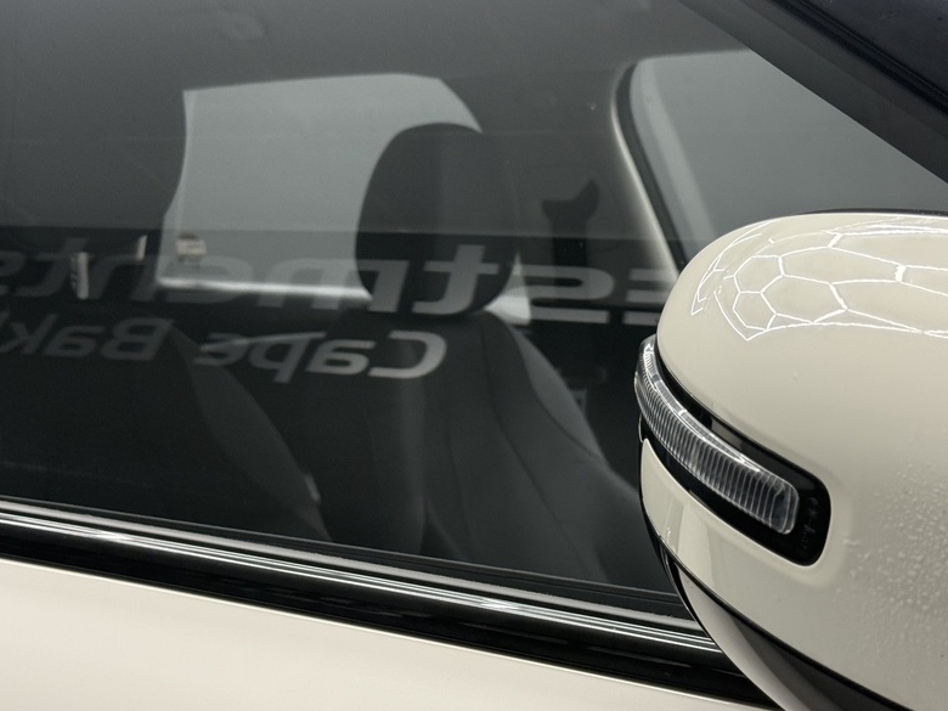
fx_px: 1725
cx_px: 433
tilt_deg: -3.3
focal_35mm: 63
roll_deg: +0.7
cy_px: 357
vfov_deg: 23.3
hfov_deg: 30.7
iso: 125
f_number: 1.78
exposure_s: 1/100
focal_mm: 6.76
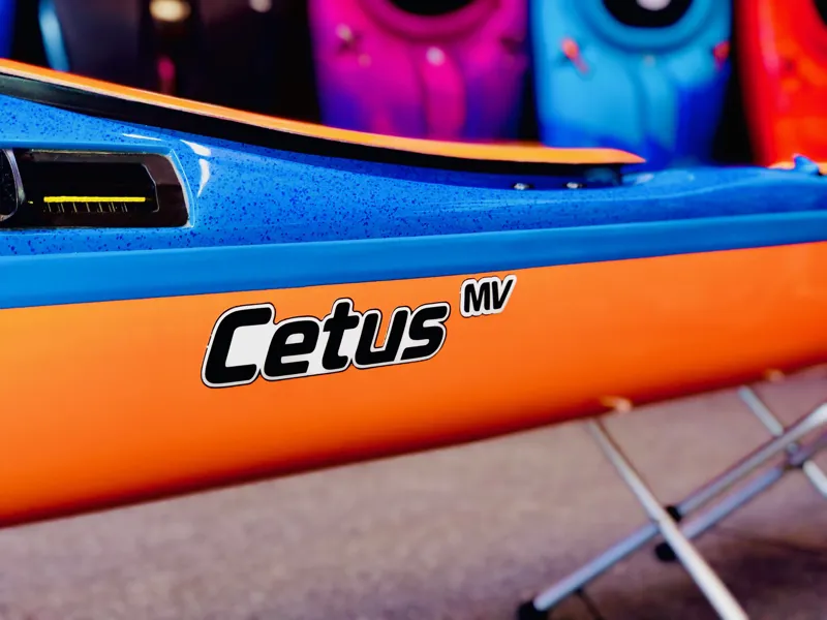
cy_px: 310
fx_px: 1242
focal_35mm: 52
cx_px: 414
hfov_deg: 36.8
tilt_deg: -8.9
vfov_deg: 28.0
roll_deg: -2.1
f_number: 2.4
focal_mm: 6
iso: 64
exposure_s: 1/33
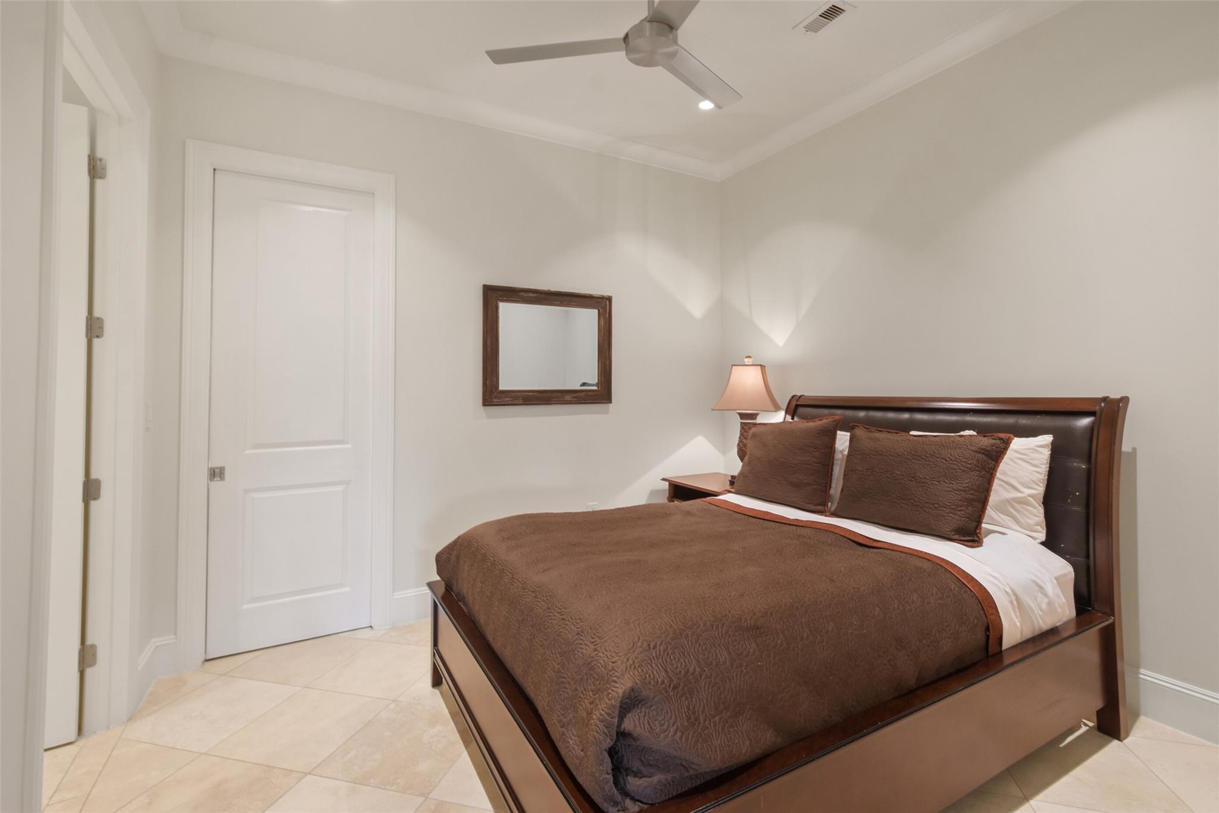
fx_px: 508
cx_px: 610
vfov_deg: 77.3
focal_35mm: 15
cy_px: 406
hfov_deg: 100.4
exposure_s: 1/2.5
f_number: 8
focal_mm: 10
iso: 400
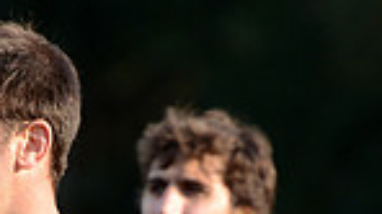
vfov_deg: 1.1
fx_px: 11255
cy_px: 476
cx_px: 13
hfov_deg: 1.9
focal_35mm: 1112
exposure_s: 1/1000
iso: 800
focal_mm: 270
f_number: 4
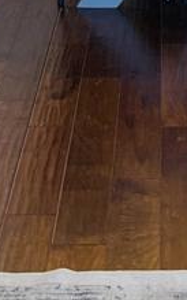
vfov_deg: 13.9
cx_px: 179
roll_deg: +0.5
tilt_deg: -2.3
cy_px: -323
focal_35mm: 124
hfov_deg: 10.5
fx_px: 1010
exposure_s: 1/60
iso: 80
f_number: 1.6
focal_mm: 5.1
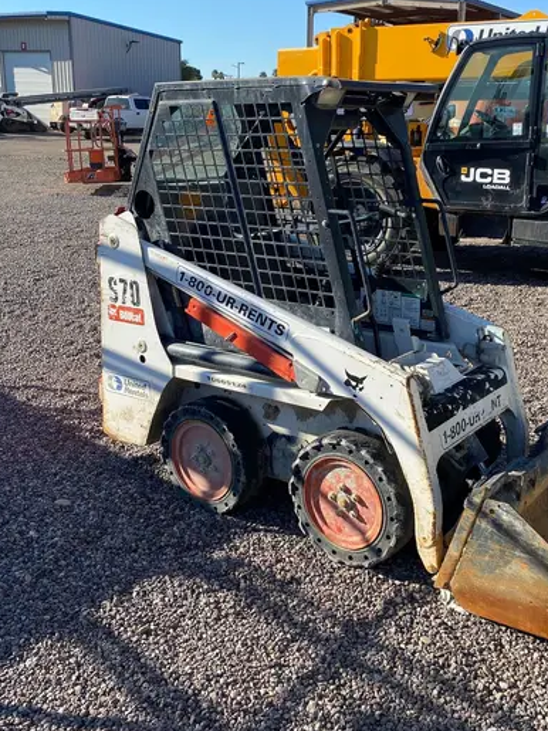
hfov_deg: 38.5
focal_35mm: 37
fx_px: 781
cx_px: 329
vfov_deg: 50.1
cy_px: 334
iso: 32
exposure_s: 1/1653
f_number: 1.8
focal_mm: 4.25
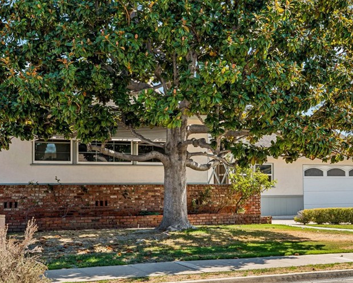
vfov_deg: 23.5
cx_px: 164
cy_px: 154
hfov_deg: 29.1
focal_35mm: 65
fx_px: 679
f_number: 8
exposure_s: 1/250
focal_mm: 42
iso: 100
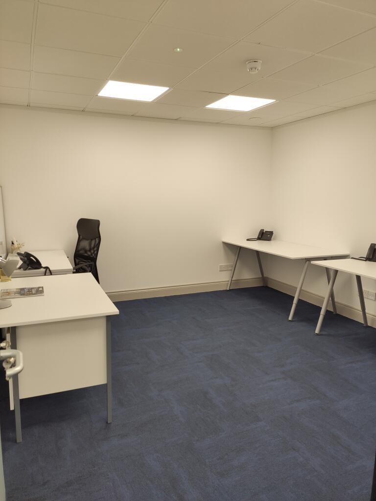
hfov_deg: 53.1
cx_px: 188
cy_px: 250
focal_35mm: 26
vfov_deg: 67.3
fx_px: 377
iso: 122
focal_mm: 4.77
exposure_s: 1/50
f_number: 1.75
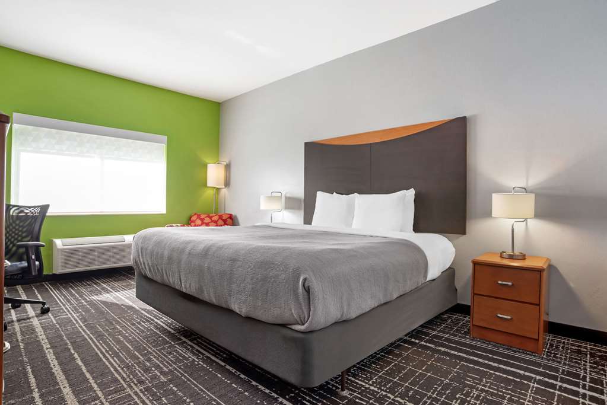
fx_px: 304
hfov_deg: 90.0
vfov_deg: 67.4
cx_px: 304
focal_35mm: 18
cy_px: 202
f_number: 10
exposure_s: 1/20
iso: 400
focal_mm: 18
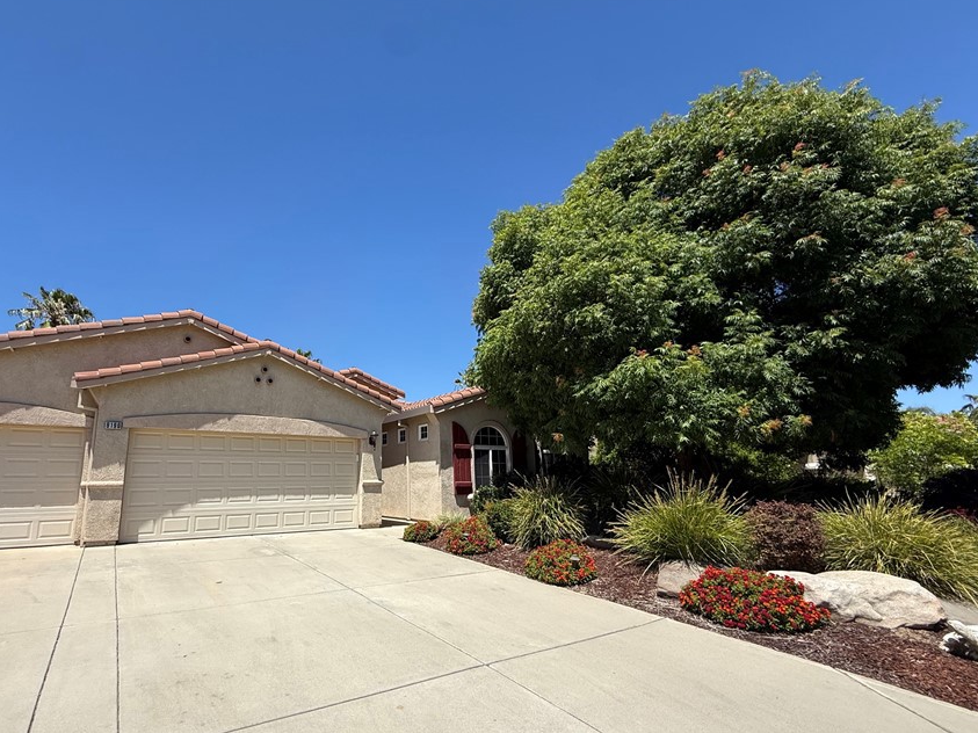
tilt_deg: +11.0
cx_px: 404
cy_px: 391
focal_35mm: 17
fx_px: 480
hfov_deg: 90.1
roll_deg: +0.9
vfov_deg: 74.6
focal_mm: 2.22
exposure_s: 1/1901
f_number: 2.2
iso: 50
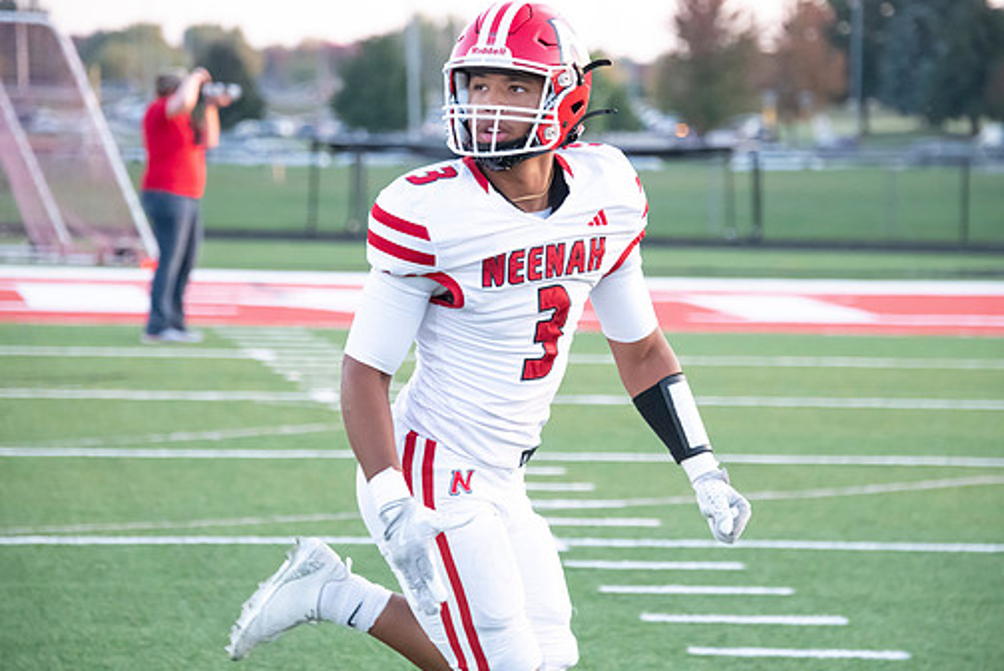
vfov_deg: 6.6
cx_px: 514
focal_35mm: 207
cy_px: 339
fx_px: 5778
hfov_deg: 9.9
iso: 4000
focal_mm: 180
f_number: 5.6
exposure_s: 1/1000
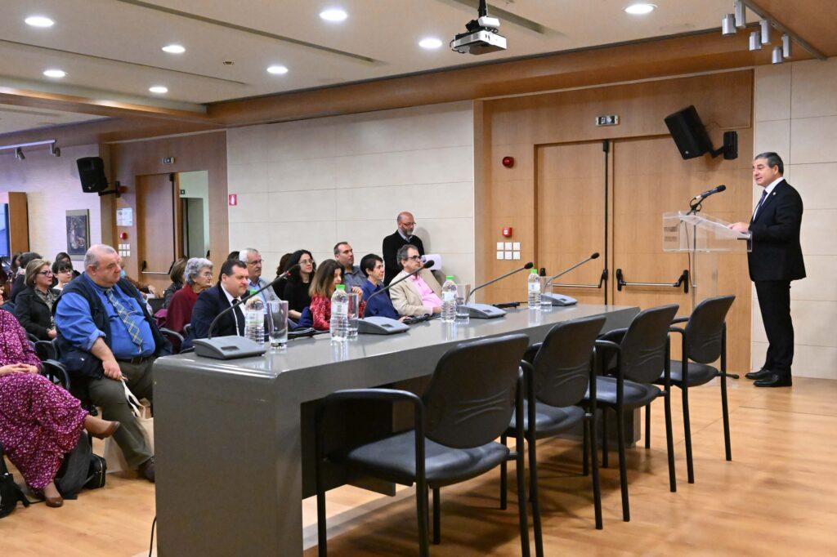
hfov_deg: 53.1
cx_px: 418
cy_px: 278
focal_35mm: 36
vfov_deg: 36.8
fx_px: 837
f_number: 5.6
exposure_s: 1/200
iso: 11400
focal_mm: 24
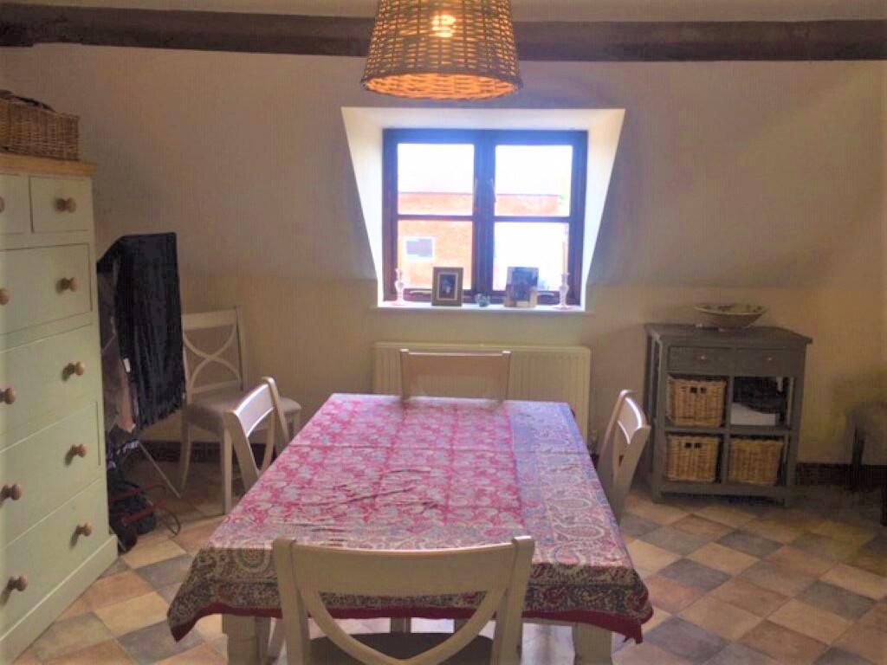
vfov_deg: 48.2
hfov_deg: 61.7
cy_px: 332
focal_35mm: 29
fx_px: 743
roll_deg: -0.8
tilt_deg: -10.4
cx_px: 444
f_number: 2.2
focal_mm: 4.15
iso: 25
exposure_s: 1/74
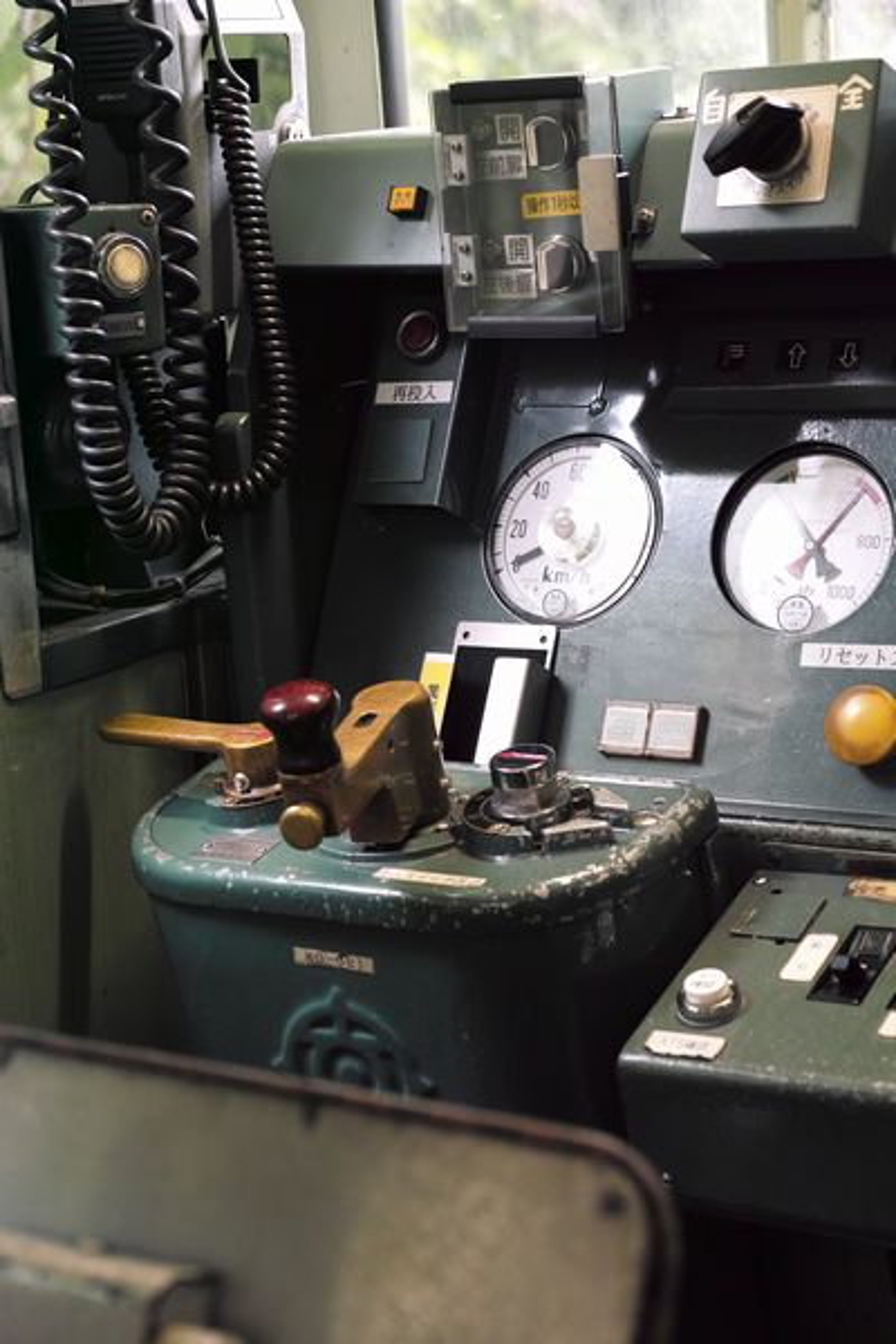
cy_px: 672
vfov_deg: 27.0
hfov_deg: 18.2
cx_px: 448
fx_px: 2800
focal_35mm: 75
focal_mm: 50
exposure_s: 1/10
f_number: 4.5
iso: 400
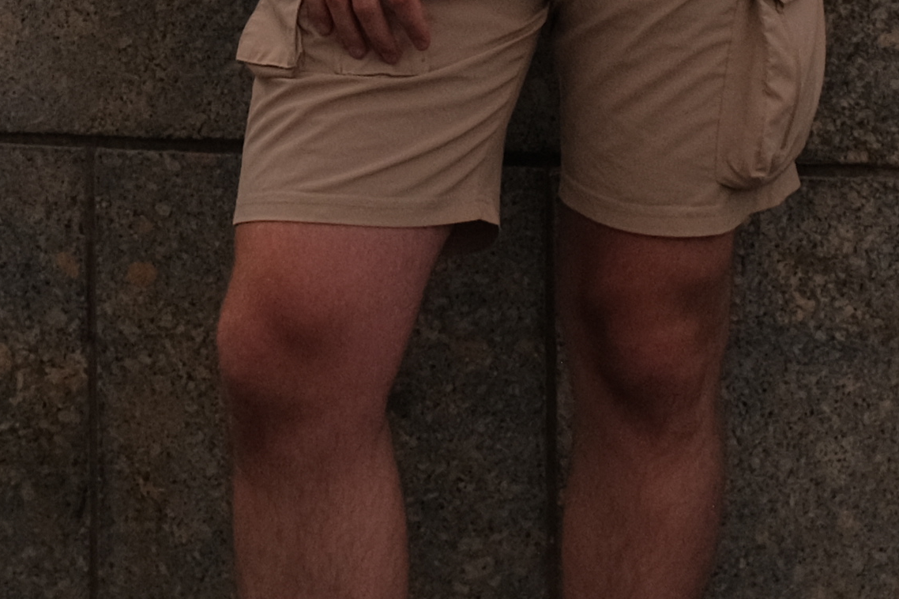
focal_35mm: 192
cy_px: -1027
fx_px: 4793
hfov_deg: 10.6
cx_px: -85
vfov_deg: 6.6
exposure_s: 1/125
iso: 400
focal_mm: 23.4
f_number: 4
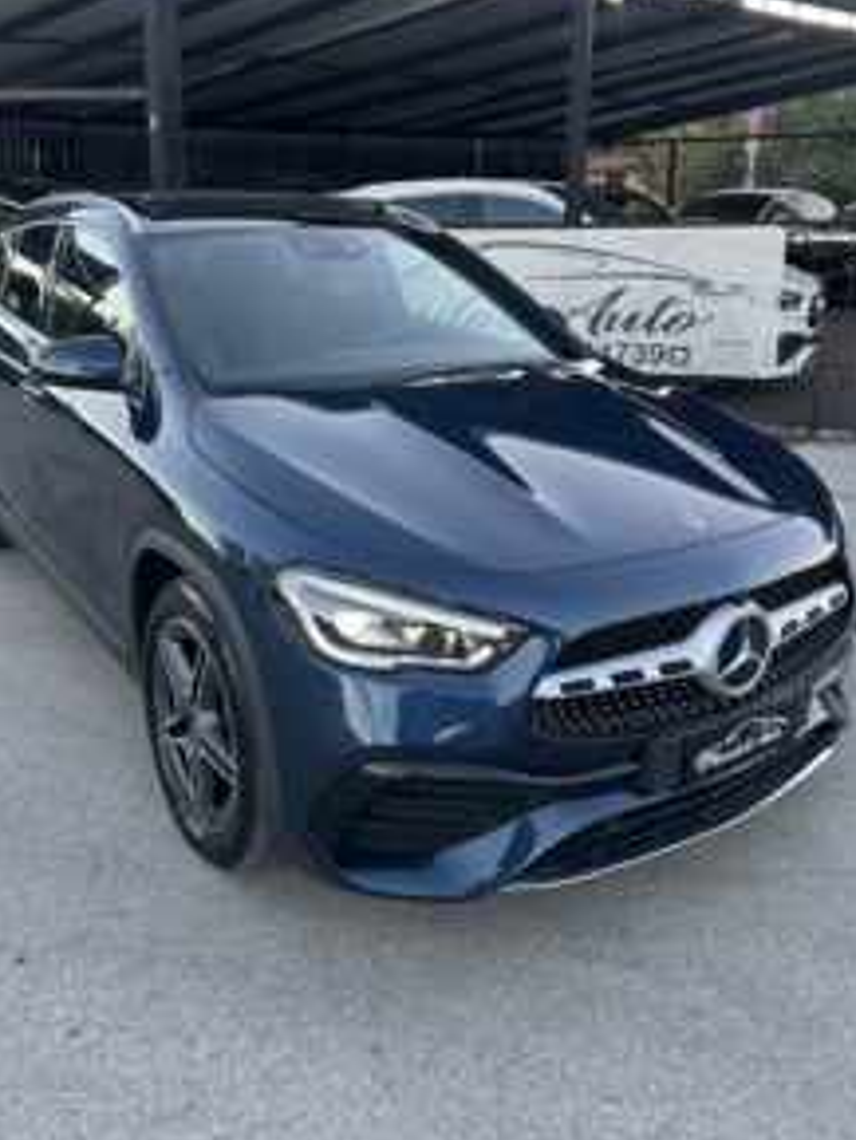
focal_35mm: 31
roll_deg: -1.4
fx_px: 1021
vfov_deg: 57.7
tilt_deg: -12.6
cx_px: 418
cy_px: 432
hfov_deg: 45.5
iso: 80
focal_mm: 6.86
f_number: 1.78
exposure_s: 1/100
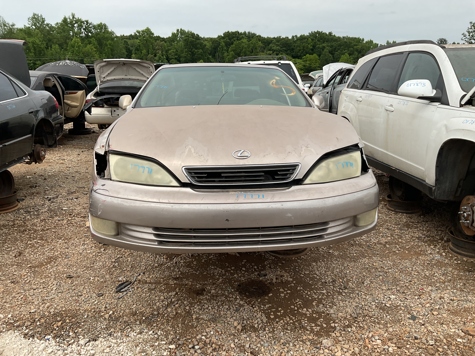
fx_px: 398
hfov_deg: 61.7
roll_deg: +0.5
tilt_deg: -14.8
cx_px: 238
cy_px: 178
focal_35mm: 29
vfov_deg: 48.2
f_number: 1.8
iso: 16
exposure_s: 1/1534
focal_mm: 3
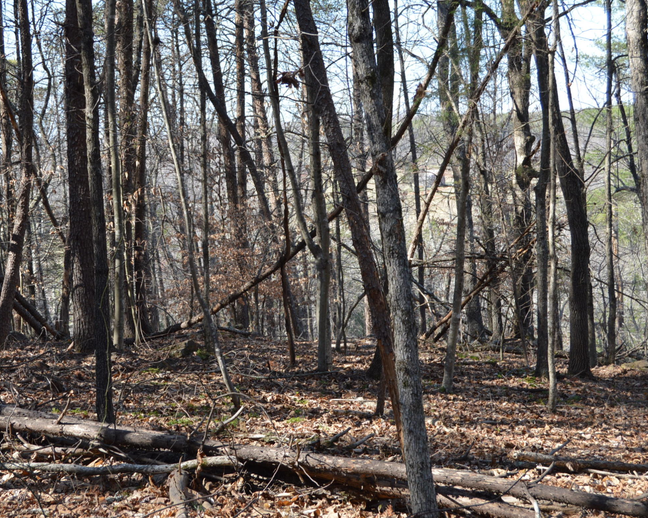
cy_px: 261
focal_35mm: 69
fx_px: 1323
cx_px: 257
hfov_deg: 27.5
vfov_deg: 22.2
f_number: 5.6
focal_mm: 32
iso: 140
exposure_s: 1/125
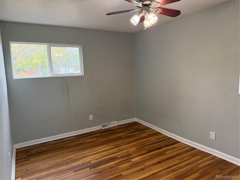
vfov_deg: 56.8
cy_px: 90
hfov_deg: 71.6
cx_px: 120
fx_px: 166
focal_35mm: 24
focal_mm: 6.76
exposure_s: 1/120
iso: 250
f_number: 1.78
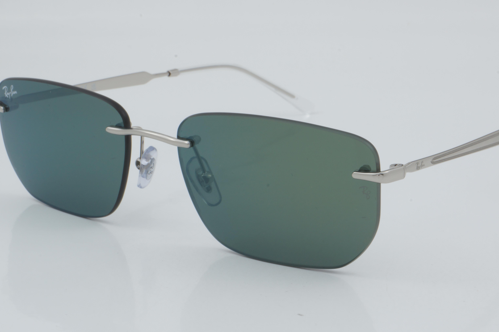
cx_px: 287
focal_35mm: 91
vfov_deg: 15.0
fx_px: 1261
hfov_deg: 22.4
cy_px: 169
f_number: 29
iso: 100
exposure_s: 1/4
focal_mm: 50
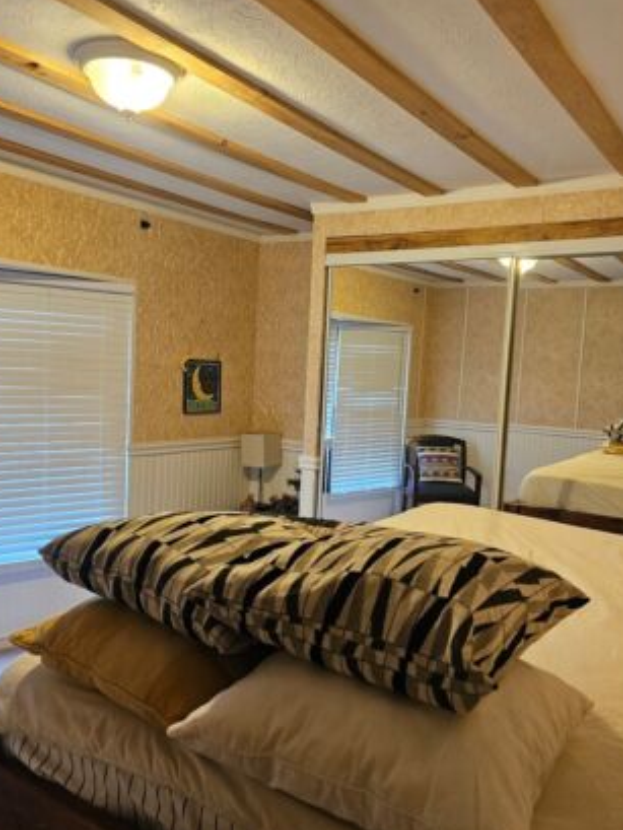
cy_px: 423
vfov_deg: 59.9
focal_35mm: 30
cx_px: 310
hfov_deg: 46.8
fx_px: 720
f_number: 1.7
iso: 500
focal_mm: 6.3
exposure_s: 1/60
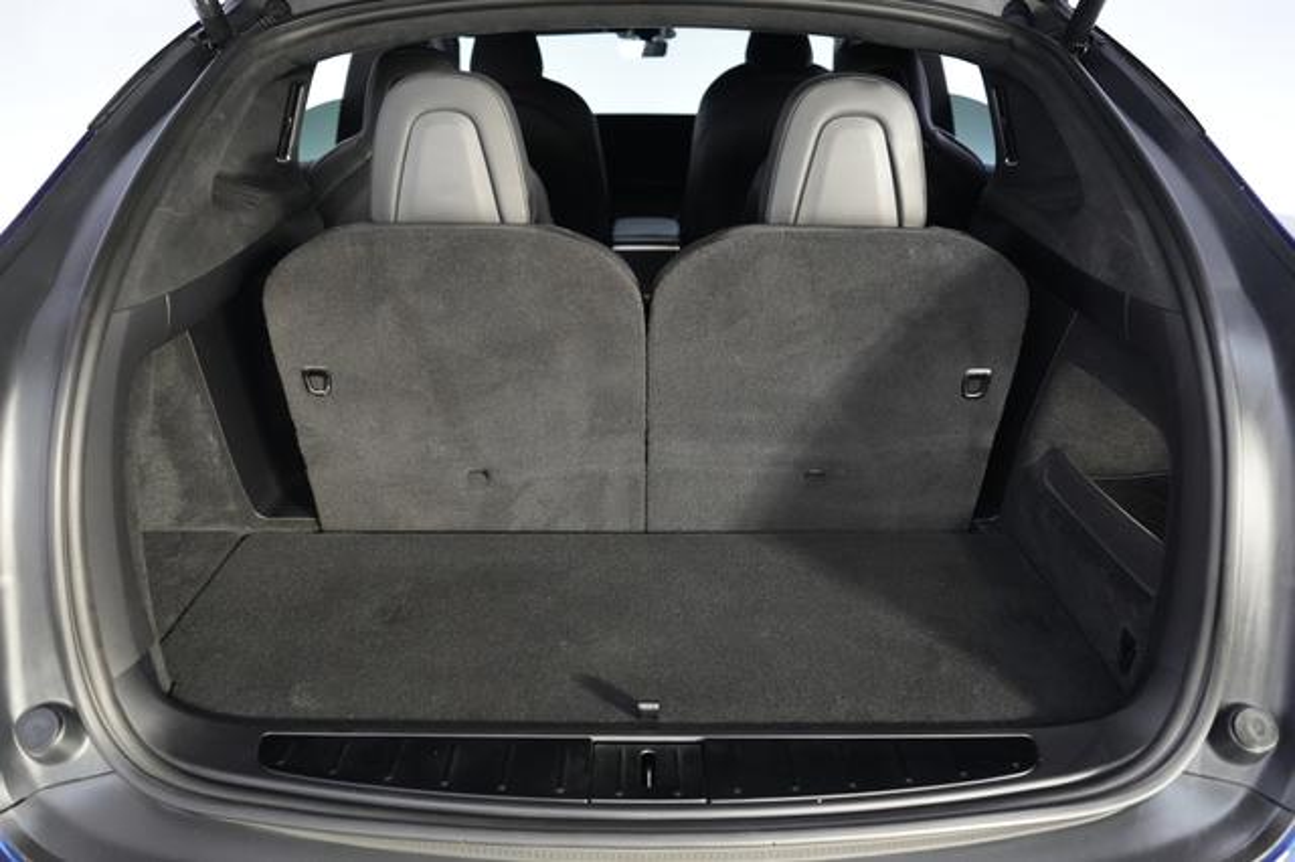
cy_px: 431
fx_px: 935
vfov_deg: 49.5
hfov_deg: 69.4
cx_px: 648
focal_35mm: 26
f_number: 2.8
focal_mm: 26
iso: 6400
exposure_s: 1/160
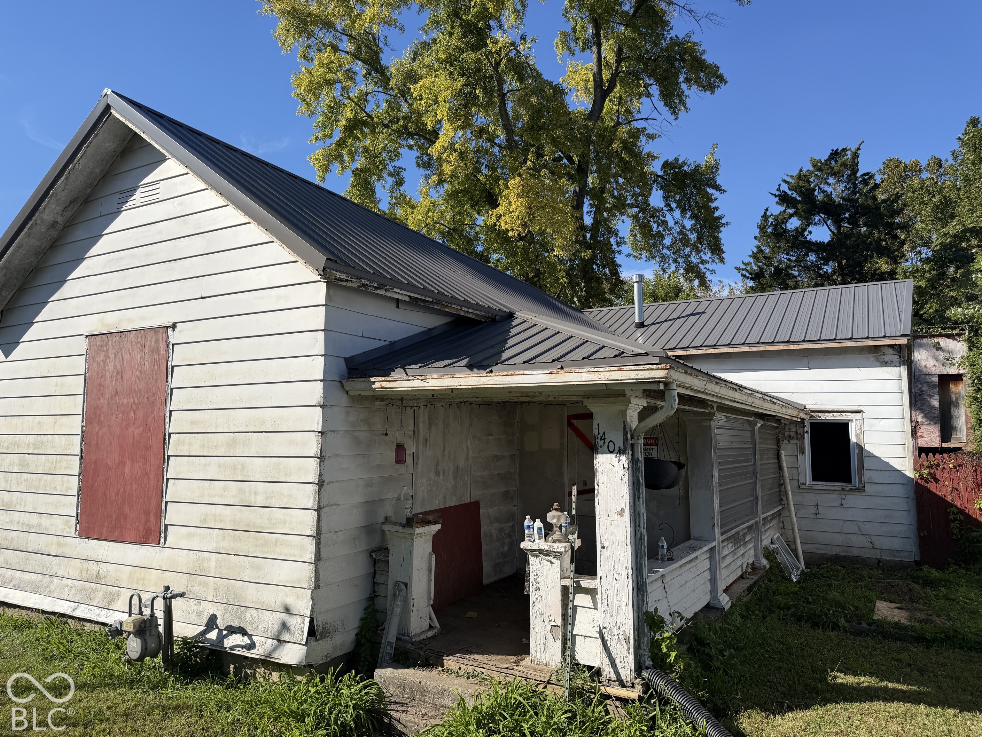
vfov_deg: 56.8
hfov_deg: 71.6
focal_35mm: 24
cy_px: 368
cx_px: 491
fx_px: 681
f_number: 1.78
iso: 80
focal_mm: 6.76
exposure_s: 1/4975
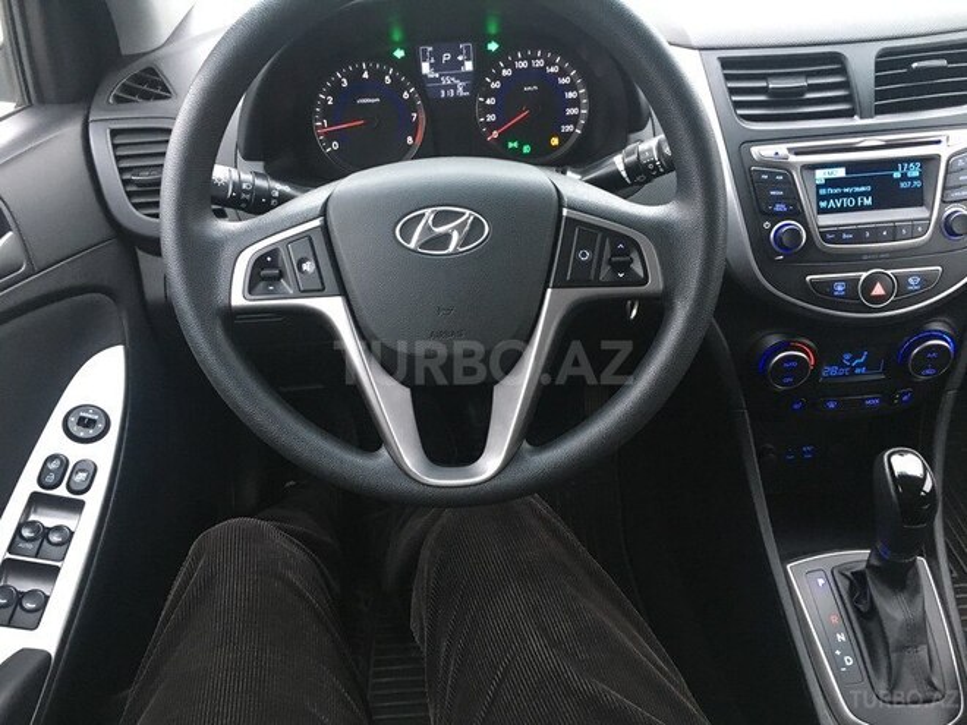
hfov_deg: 61.7
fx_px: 810
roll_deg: +3.8
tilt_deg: -33.4
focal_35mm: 29
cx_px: 484
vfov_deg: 48.2
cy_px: 362
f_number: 2.2
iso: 200
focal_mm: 4.15
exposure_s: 1/17
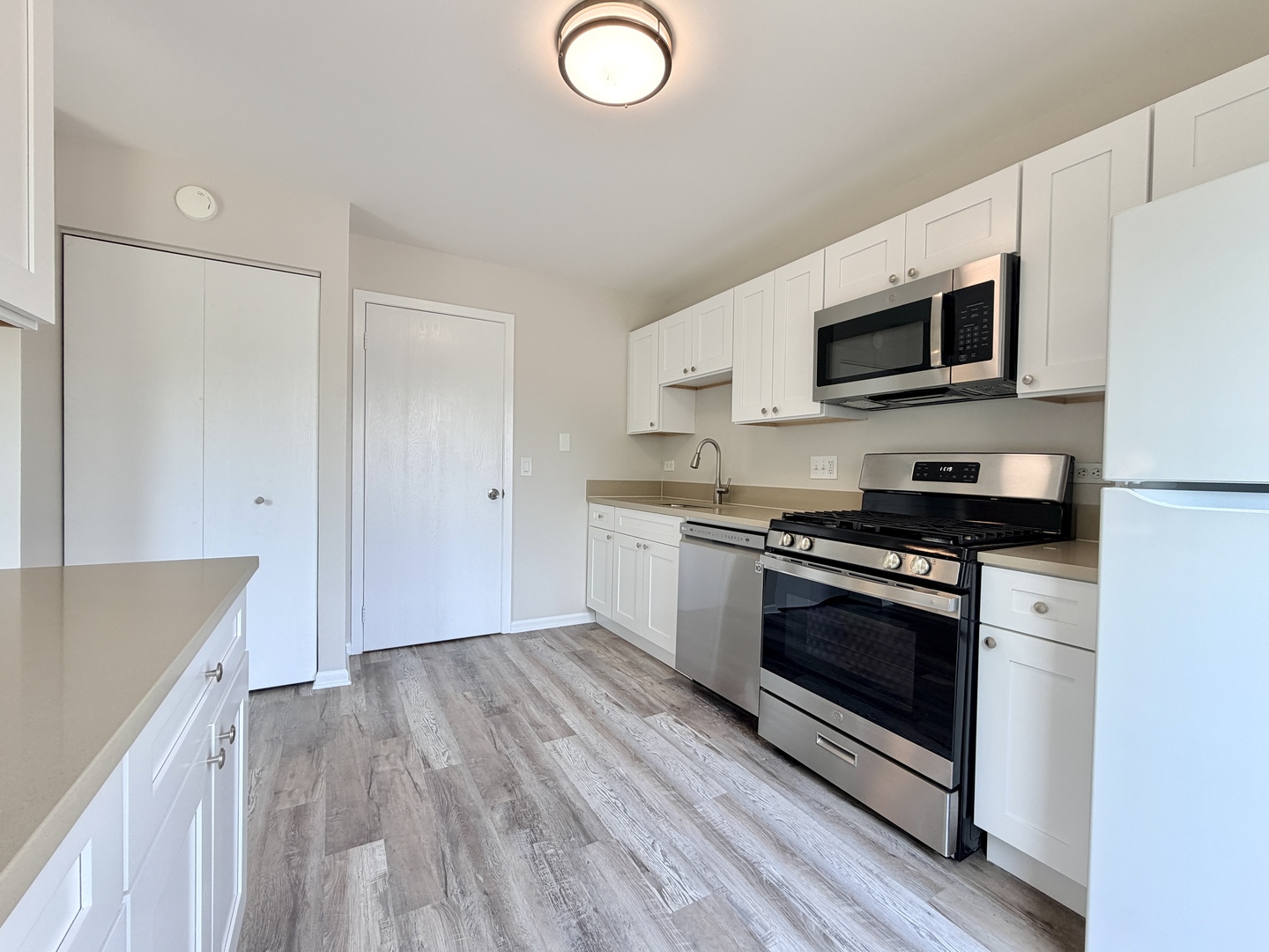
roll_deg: +0.5
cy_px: 476
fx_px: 513
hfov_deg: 102.1
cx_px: 634
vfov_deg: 85.7
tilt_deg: -1.2
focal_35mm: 14
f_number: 2.2
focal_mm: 2.22
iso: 80
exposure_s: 1/120
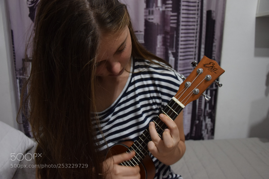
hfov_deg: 57.2
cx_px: 134
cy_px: 90
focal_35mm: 33
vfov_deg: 40.0
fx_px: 247
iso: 1800
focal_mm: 22
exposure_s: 1/60
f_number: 3.8
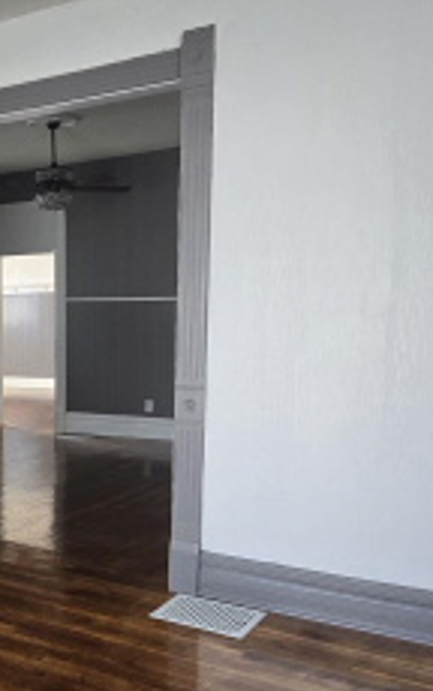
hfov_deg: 27.6
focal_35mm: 40
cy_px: 439
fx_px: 754
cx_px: -104
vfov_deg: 48.7
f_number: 2.2
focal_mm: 2.2
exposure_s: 1/60
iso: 125
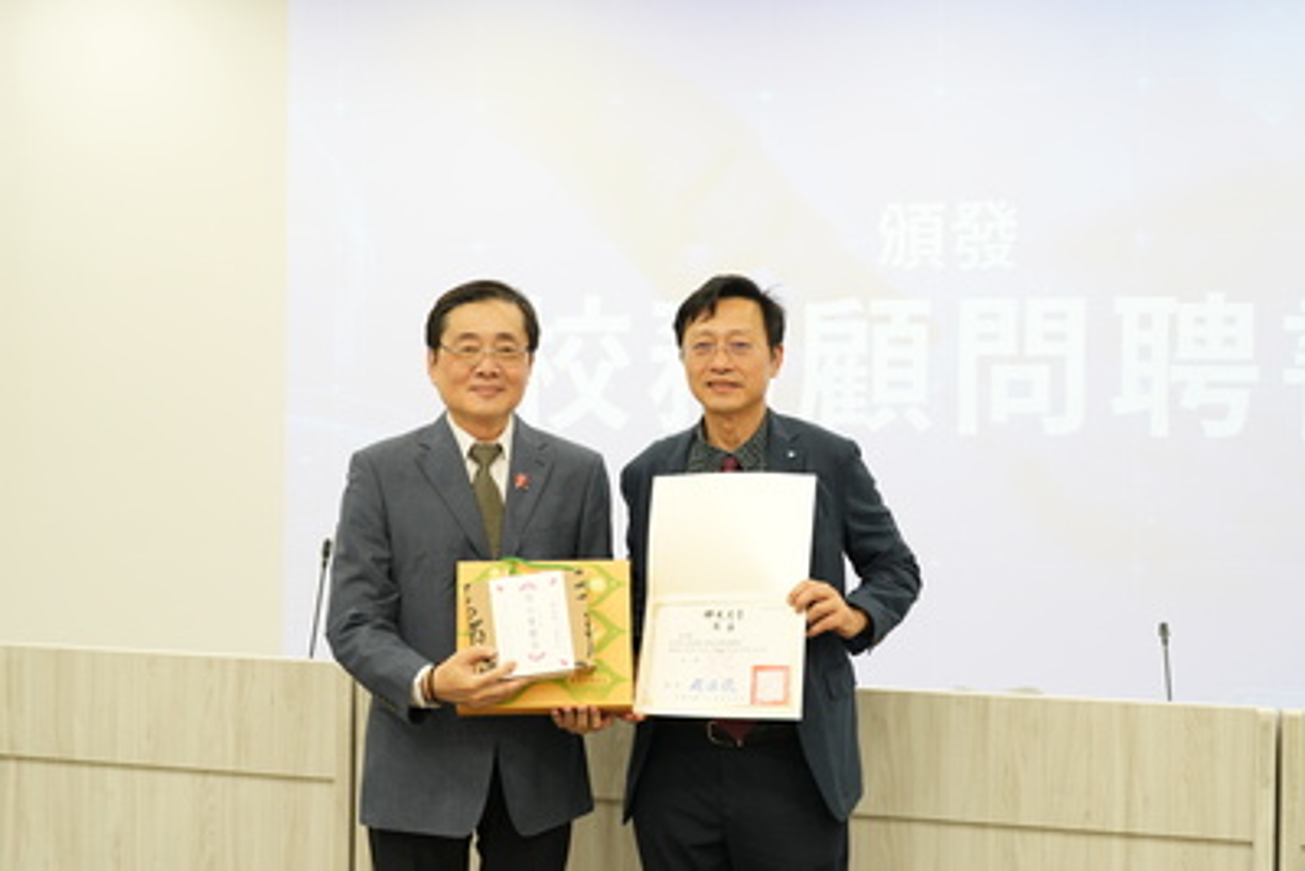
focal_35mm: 44
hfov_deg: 44.5
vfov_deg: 30.5
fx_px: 1595
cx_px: 652
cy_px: 436
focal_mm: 44
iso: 1250
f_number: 4.5
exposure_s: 1/60
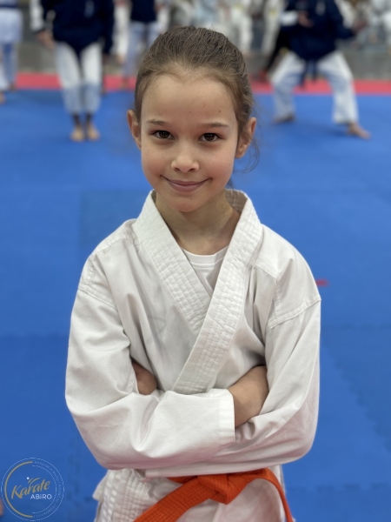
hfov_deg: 30.3
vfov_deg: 39.7
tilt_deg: -21.3
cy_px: 261
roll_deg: -2.6
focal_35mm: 48
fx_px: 723
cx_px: 196
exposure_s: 1/100
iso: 64
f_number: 1.78
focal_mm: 6.86
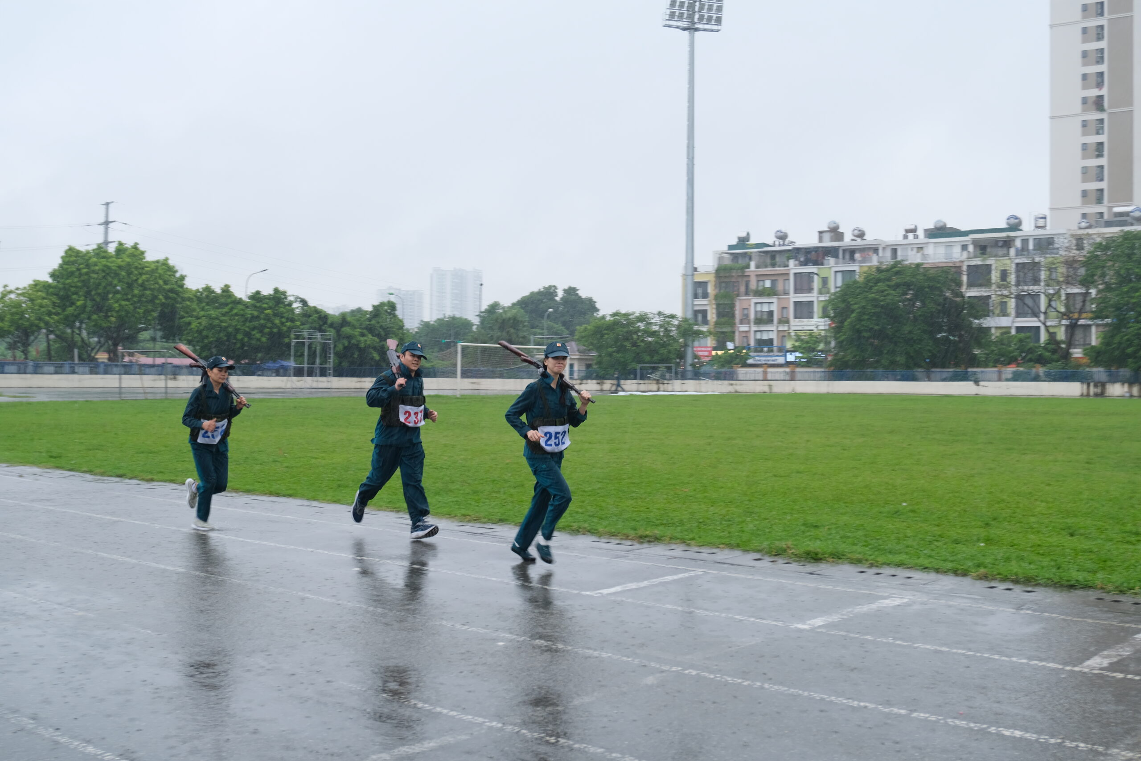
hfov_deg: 48.5
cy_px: 380
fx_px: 1268
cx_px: 570
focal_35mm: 40
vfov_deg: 33.4
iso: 320
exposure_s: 1/105
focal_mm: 26.4
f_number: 5.6
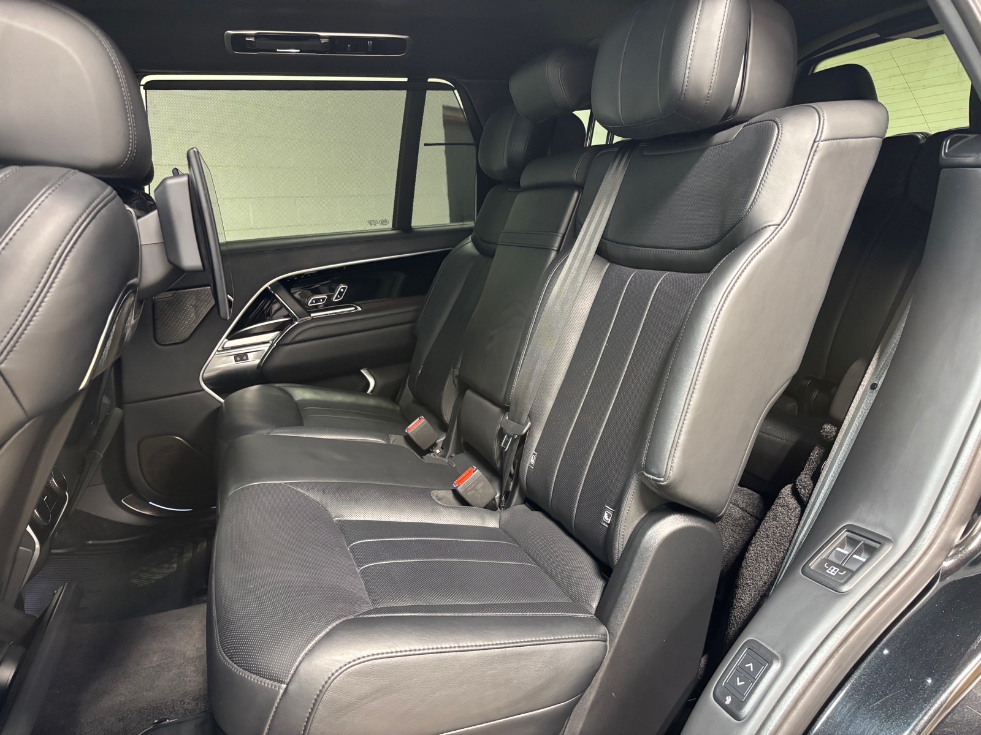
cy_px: 368
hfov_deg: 67.3
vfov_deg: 53.1
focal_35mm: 26
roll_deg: +2.9
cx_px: 490
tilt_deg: -13.0
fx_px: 737
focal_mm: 5.96
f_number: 1.6
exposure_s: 1/60
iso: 400
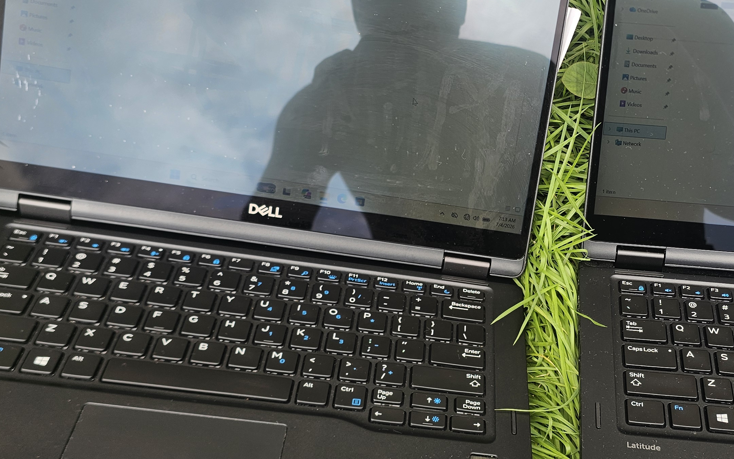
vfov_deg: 28.6
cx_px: 494
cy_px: 229
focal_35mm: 45
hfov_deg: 43.7
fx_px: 900
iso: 10
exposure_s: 1/190
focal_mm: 6.3
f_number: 1.7
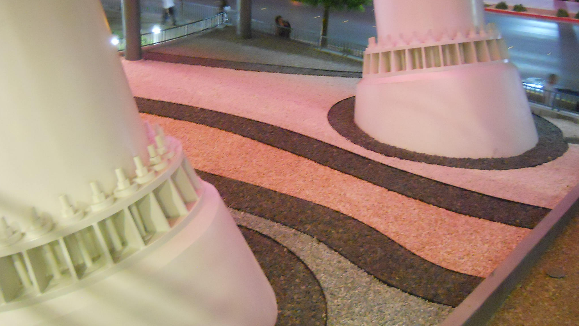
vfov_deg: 26.4
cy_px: 117
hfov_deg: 45.5
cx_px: 290
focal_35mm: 45
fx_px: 691
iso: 800
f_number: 3.1
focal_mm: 6.72
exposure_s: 1/6
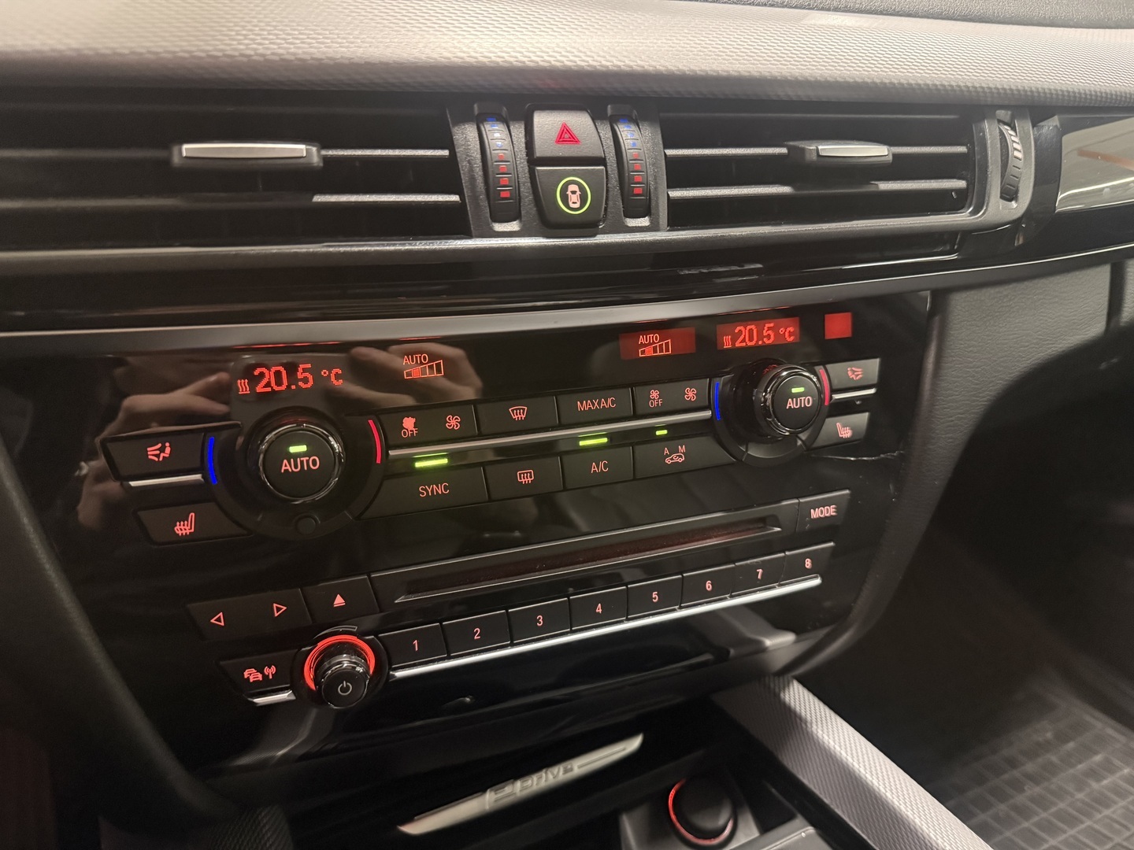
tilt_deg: -27.2
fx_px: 786
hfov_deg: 71.6
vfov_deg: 56.8
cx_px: 567
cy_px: 425
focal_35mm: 24
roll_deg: -2.6
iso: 1000
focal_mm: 6.76
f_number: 1.78
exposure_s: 1/32
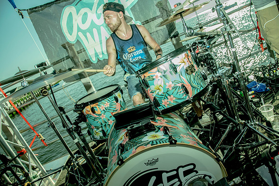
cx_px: 140
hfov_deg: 73.7
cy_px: 93
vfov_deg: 53.2
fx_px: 186
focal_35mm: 24
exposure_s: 1/200
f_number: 8
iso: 100
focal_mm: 24
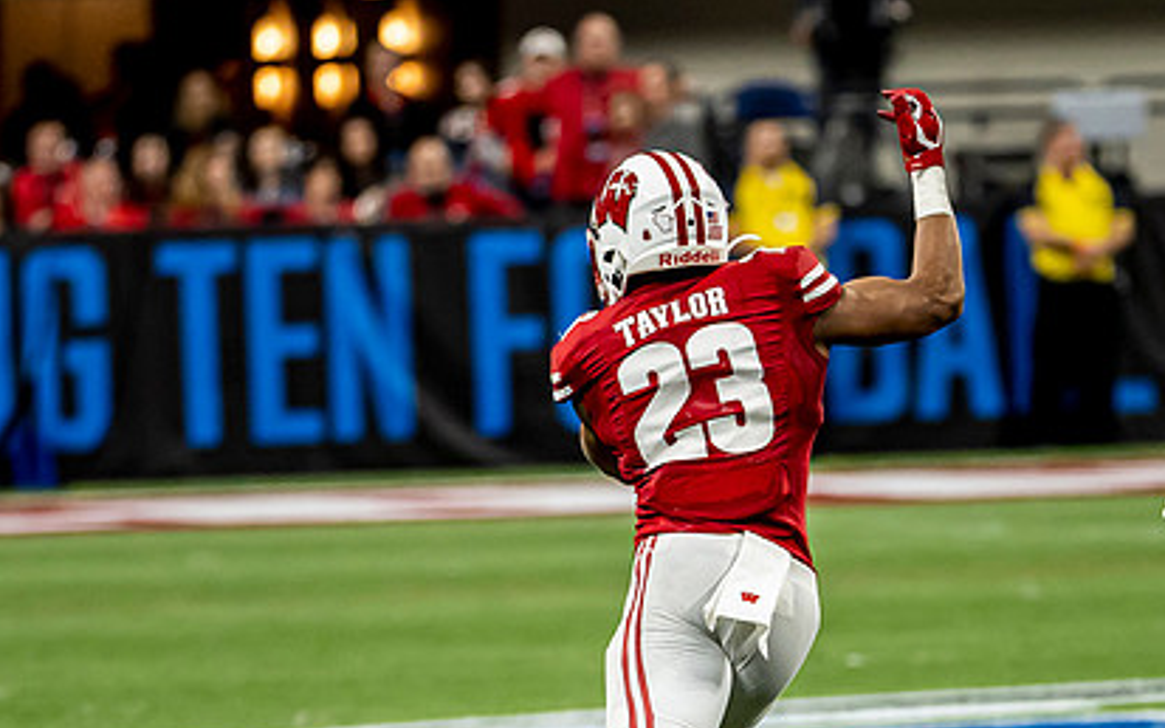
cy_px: 748
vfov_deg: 1.7
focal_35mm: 764
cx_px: 623
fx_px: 24254
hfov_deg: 2.8
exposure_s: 1/1000
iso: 1250
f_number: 2.8
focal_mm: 200
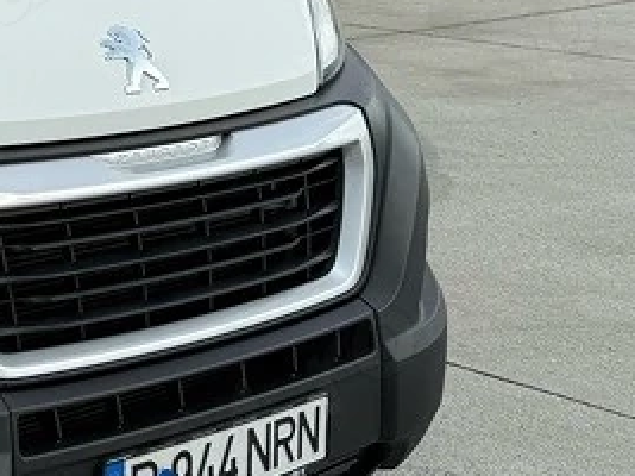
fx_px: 1650
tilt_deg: -3.0
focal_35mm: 90
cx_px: -297
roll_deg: -0.1
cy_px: -105
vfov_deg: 15.7
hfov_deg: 19.3
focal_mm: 6.76
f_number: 1.78
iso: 80
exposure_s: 1/2000
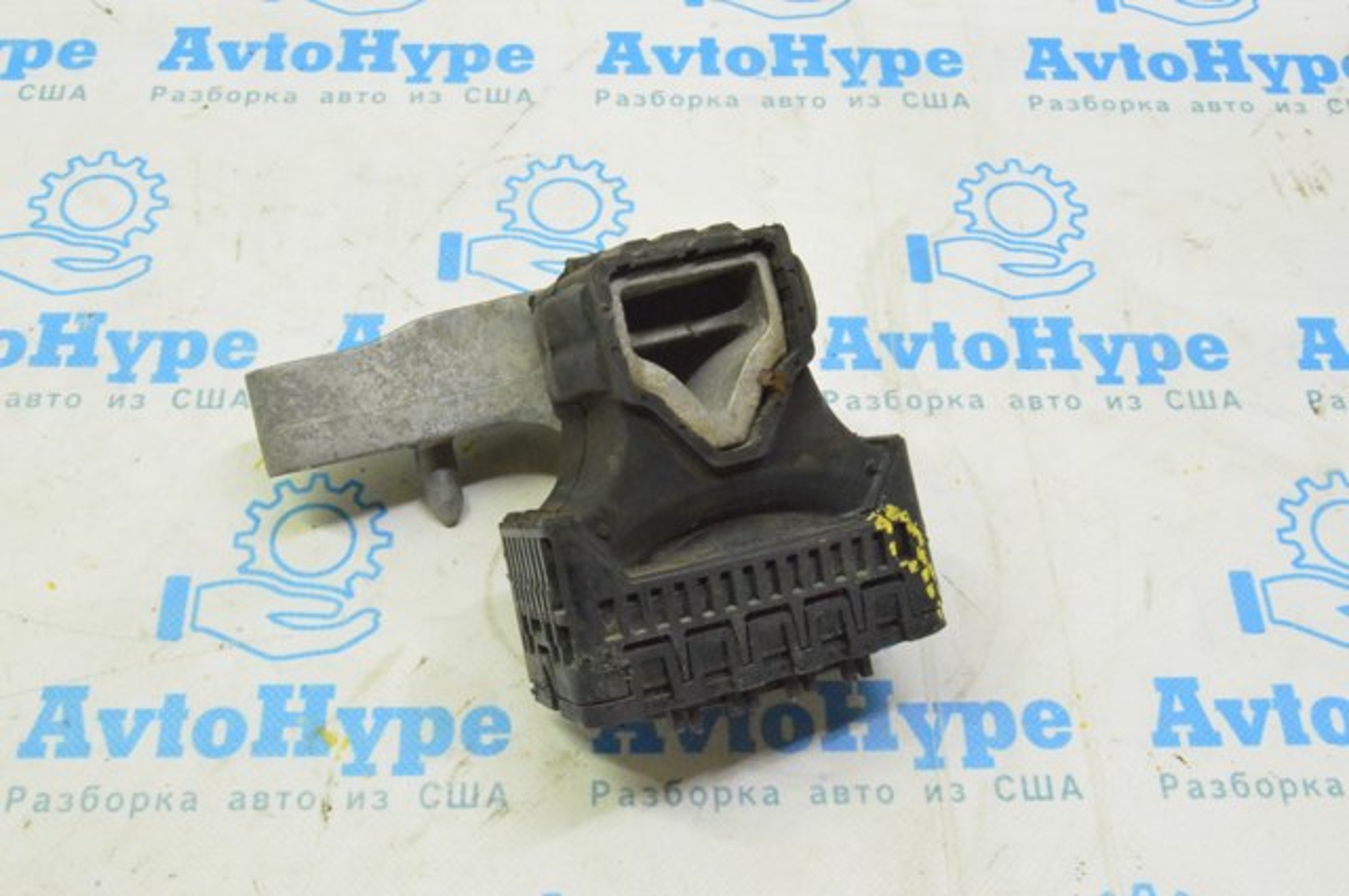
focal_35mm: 45
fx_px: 1684
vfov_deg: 29.8
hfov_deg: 43.7
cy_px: 448
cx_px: 674
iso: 6400
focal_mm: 30
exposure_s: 1/20
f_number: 20
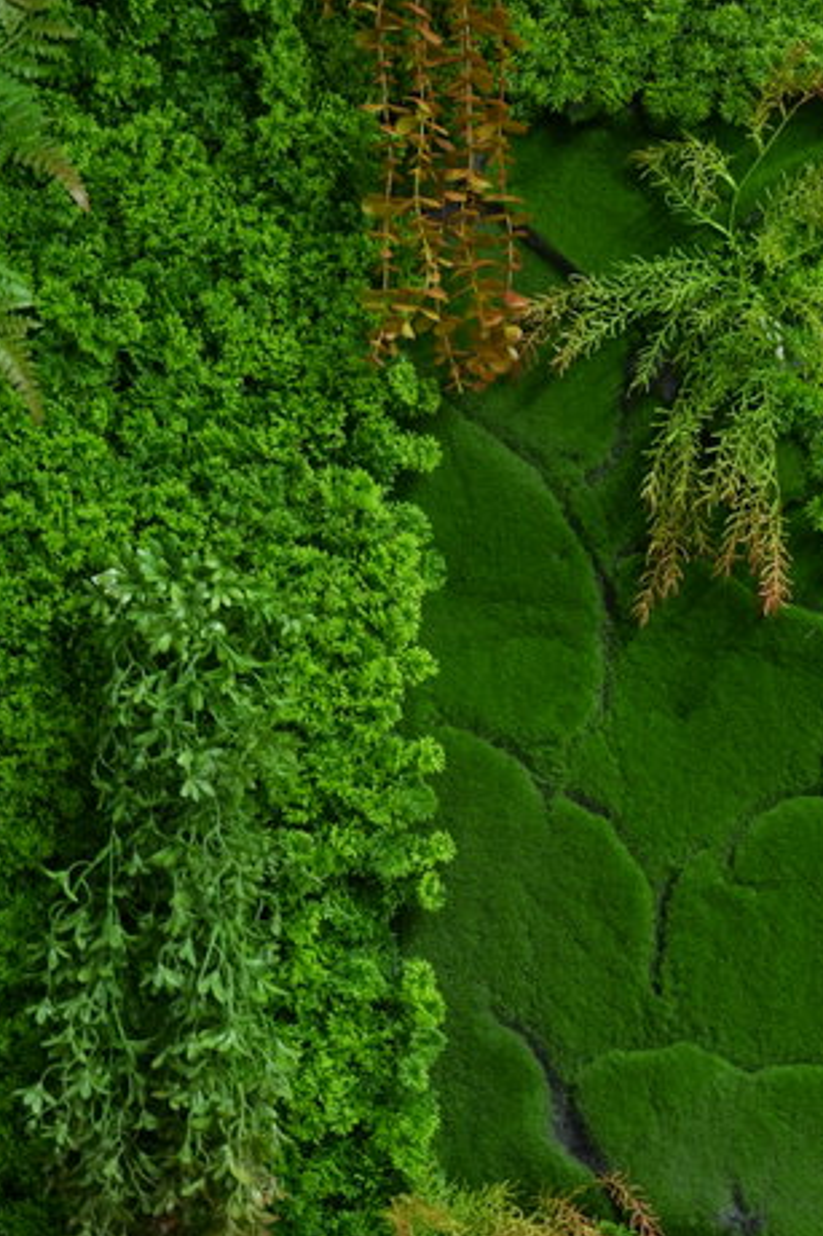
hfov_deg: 17.9
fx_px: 2608
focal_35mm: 76
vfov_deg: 26.6
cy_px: 721
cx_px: 588
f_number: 2.5
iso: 640
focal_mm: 50
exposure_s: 1/50
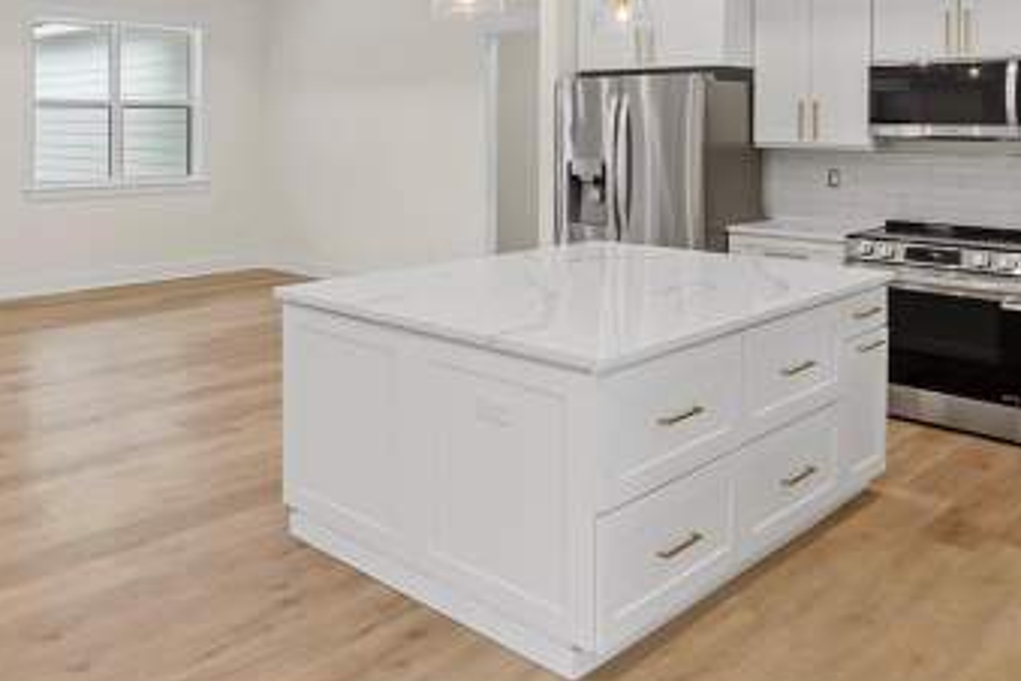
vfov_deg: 38.3
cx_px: 211
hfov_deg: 53.6
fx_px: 936
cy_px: 125
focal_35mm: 33
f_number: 11
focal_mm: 14
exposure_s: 1/3
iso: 160
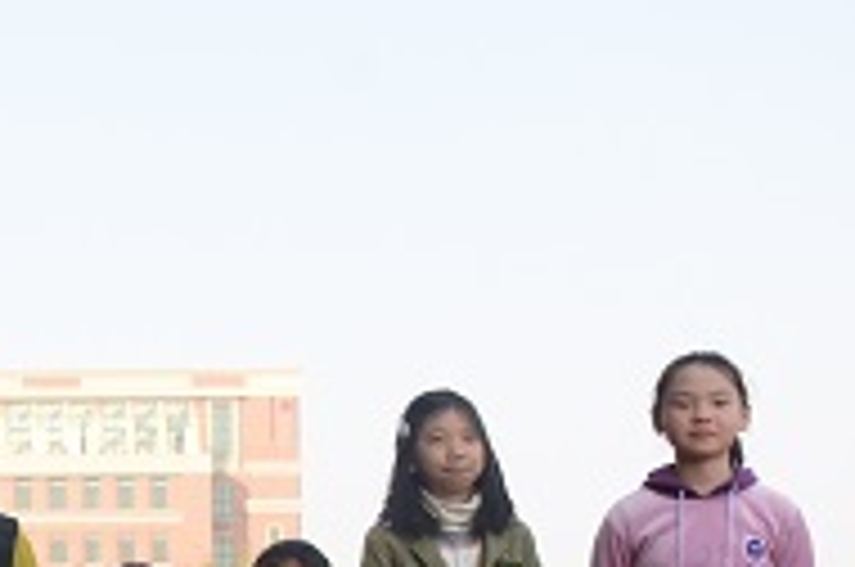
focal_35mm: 105
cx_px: -259
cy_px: 576
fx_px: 2490
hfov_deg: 18.2
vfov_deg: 12.8
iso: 250
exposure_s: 1/250
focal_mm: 24
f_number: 5.6
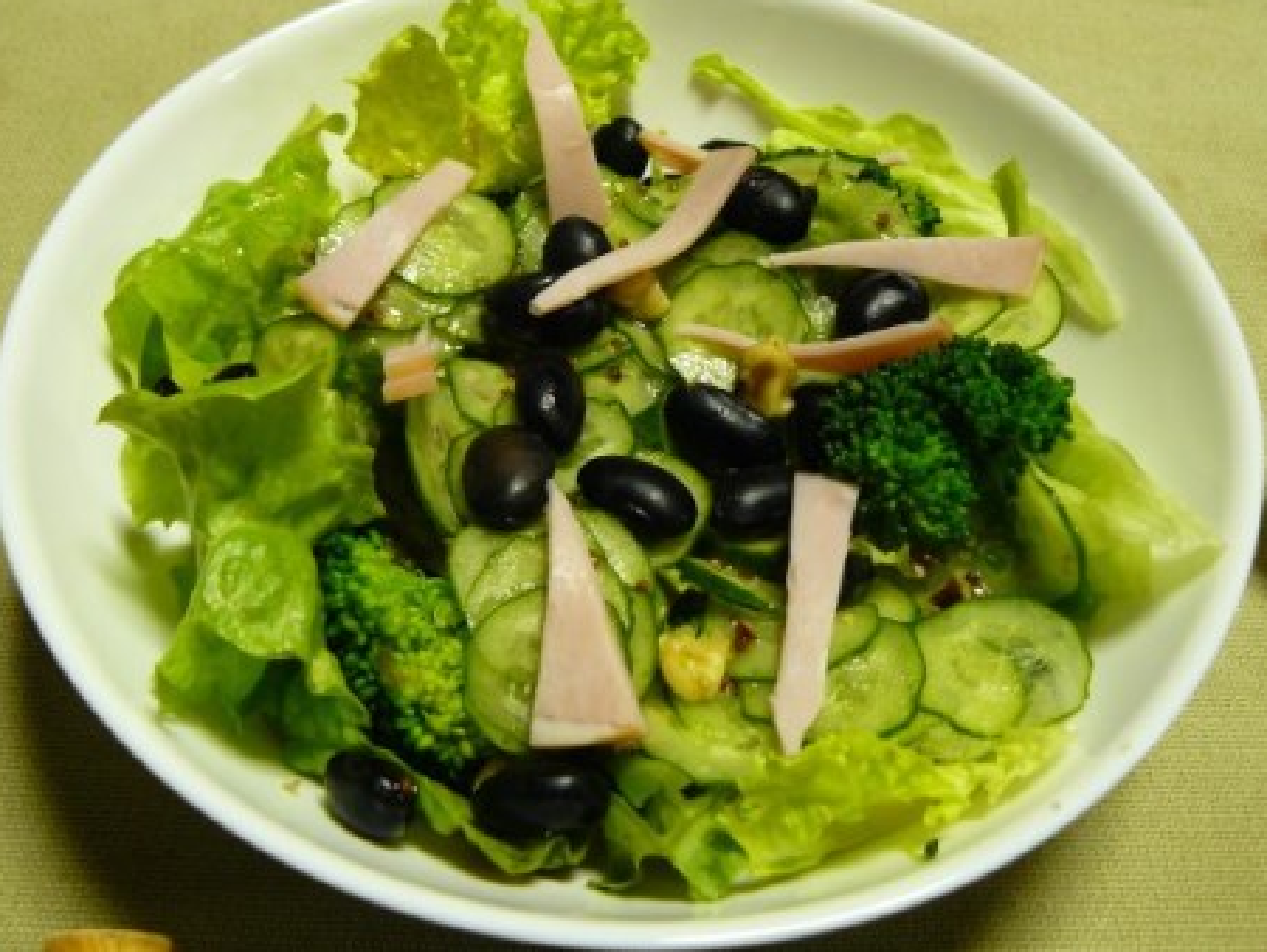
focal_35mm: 40
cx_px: 656
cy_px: 432
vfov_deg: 36.0
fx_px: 1465
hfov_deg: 46.8
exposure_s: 1/13
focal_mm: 6
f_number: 2.8
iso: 200
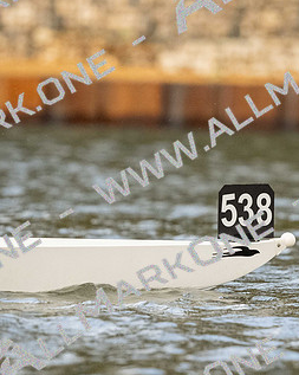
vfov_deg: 3.8
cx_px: 239
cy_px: 208
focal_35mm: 516
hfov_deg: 3.0
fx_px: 5716
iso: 3200
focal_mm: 300
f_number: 5
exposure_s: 1/2000
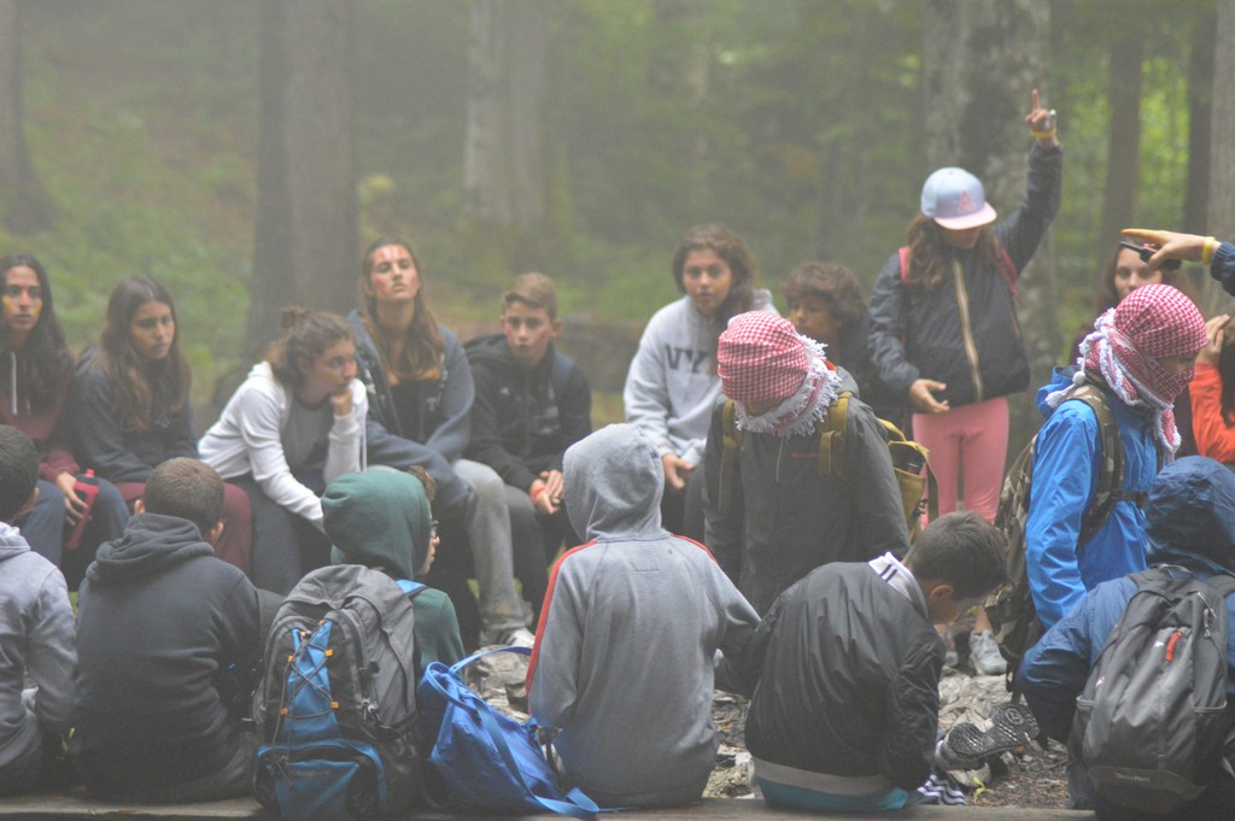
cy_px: 410
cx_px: 618
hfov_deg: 9.8
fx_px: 7198
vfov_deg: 6.5
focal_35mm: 210
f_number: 4.2
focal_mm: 140
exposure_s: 1/125
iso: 2200
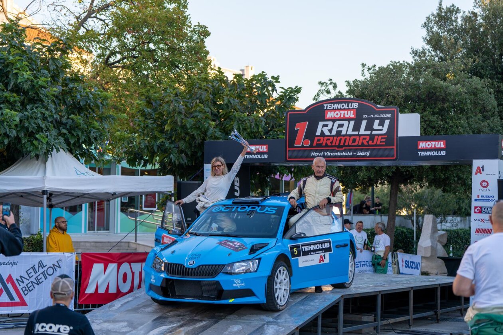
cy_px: 168
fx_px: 1023
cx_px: 252
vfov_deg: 18.6
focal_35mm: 73
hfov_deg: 27.6
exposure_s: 1/320
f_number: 2.8
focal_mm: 72
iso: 125
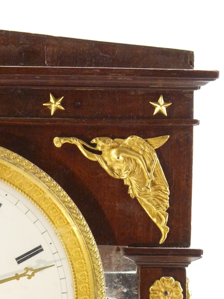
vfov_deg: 4.9
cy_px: 150
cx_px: 112
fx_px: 3503
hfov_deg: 3.7
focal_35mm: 406
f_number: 3.7
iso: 400
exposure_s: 1/15
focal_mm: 40.5
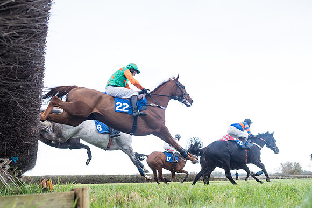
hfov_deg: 54.5
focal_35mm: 35
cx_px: 156
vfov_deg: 37.8
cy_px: 104
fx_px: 303
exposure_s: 1/1000
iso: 1250
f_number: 5
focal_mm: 35
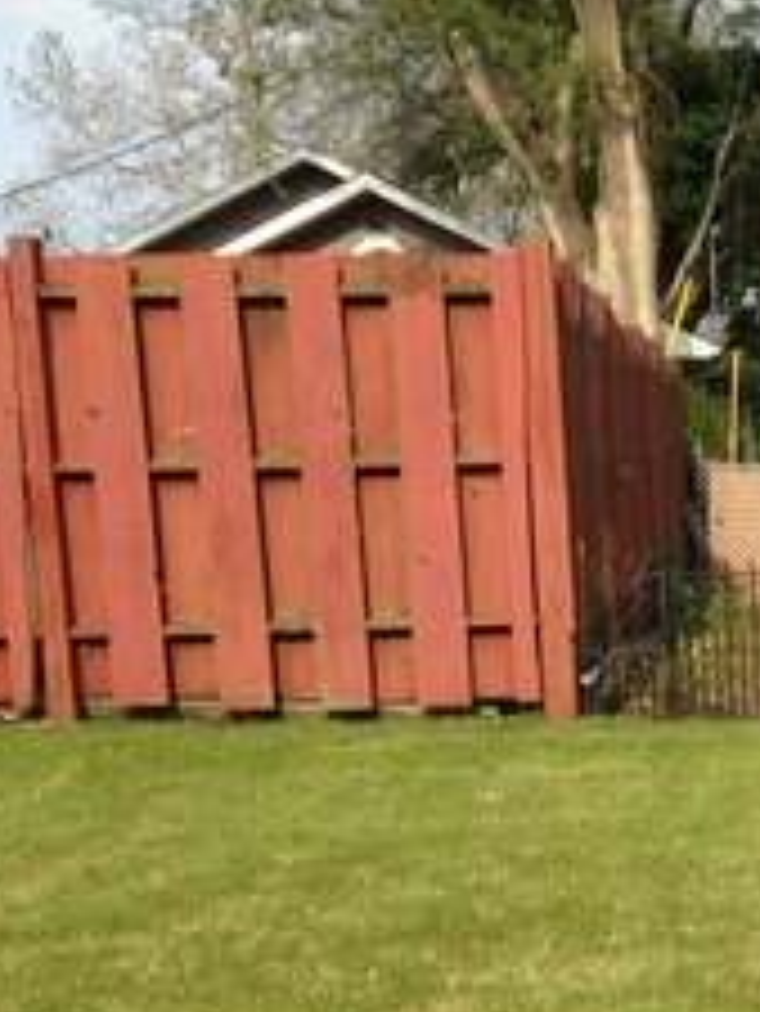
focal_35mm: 94
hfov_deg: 14.3
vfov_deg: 20.5
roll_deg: -1.0
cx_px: 1264
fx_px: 2749
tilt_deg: -7.9
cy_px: 859
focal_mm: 4.12
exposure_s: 1/1043
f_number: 2.4
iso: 50
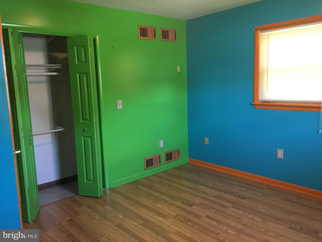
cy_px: 121
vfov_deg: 48.2
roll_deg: +2.8
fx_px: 270
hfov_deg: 61.7
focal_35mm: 29
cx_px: 161
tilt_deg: -7.6
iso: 200
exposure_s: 1/24
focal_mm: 4.15
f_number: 2.2
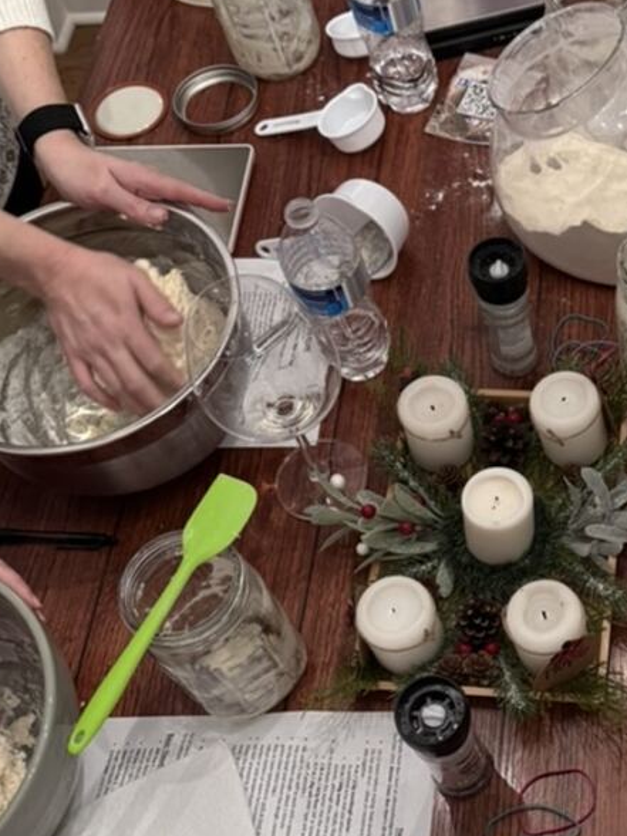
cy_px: 473
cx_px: 572
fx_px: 1183
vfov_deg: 38.8
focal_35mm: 49
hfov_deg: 28.5
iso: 320
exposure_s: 1/60
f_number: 1.78
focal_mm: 6.76
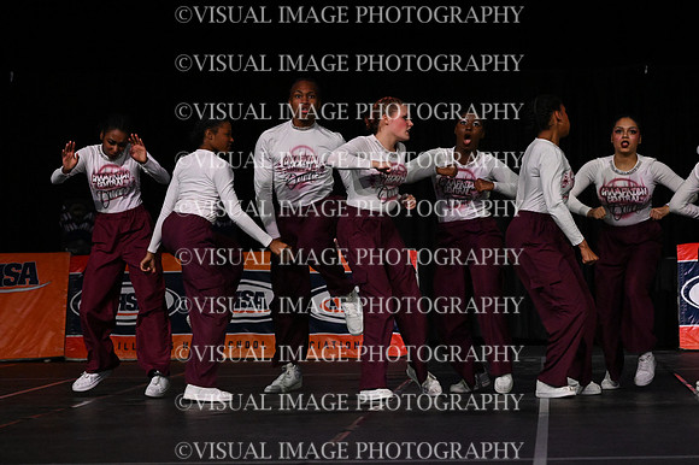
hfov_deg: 13.7
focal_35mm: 150
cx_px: 350
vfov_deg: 9.1
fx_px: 2911
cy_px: 232
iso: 6400
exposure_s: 1/1000
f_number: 4
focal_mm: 100
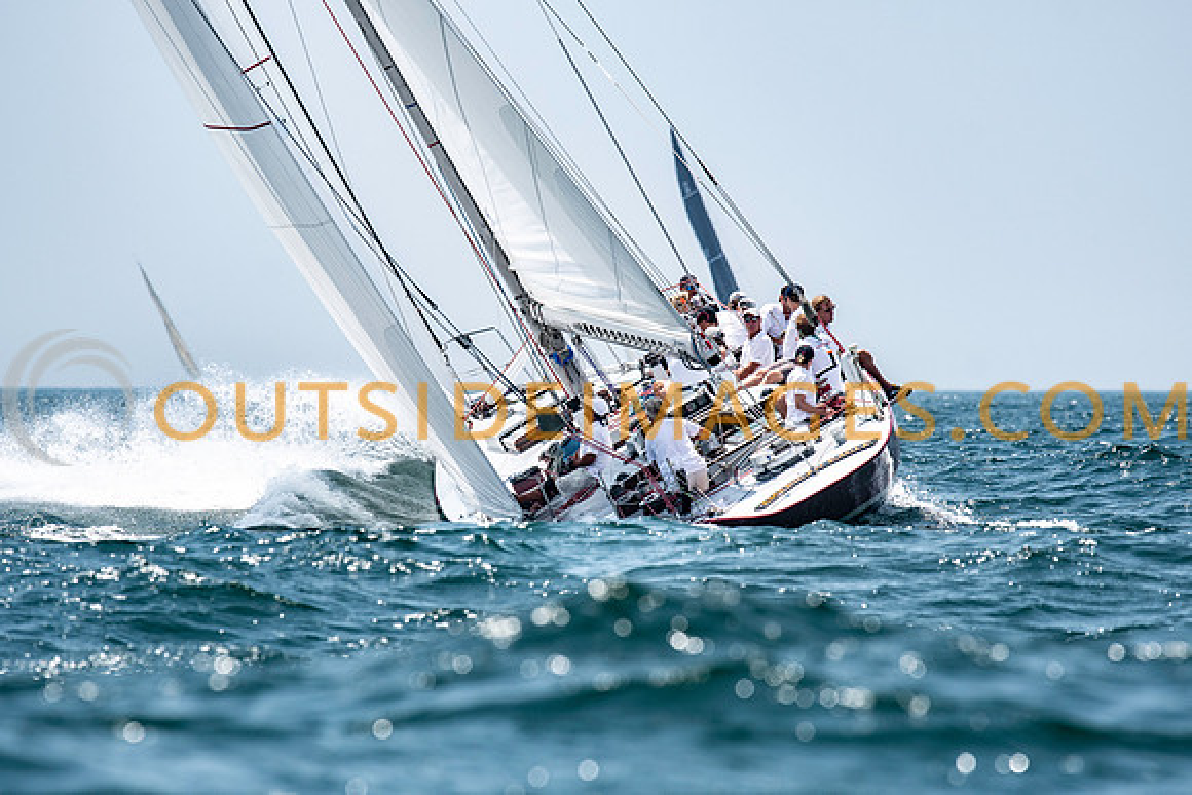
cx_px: 596
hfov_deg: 4.5
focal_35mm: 463
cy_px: 398
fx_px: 15332
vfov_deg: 3.0
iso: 320
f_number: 5.6
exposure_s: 1/2500
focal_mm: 300
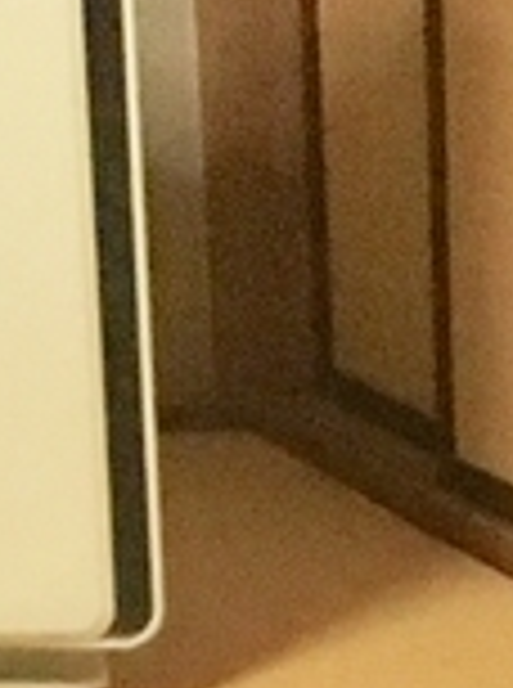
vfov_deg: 7.2
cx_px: 1845
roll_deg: -9.8
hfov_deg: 5.8
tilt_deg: -32.9
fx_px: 4524
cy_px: 2446
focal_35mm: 228
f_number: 2.2
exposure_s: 1/30
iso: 160
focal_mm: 4.15
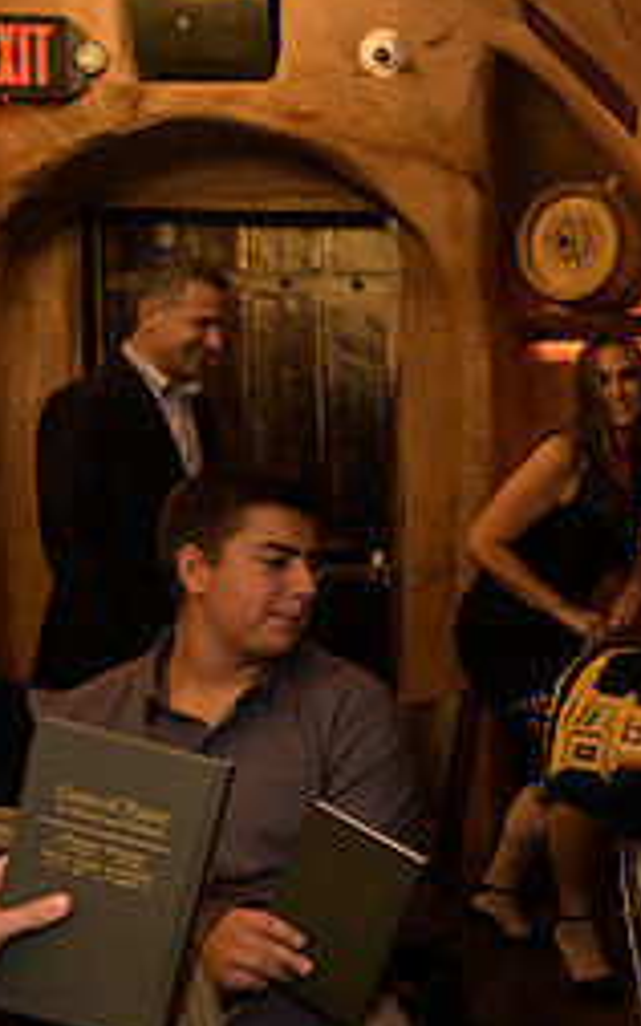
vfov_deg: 36.2
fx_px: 1566
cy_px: 598
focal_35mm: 56
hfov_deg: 21.5
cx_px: 763
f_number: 3.2
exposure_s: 1/125
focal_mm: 24
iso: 1600
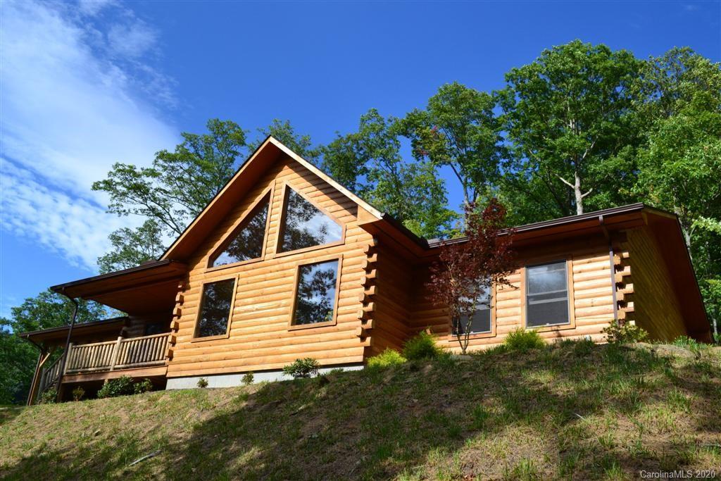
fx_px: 661
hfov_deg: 57.2
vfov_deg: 40.0
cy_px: 240
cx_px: 360
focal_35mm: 33
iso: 400
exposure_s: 1/400
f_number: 11
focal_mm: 22
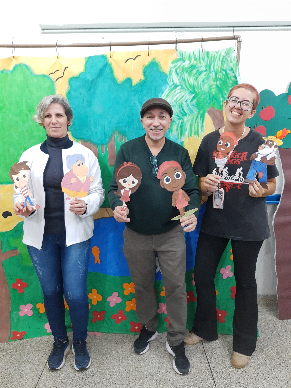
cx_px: 146
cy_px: 194
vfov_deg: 67.3
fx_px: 291
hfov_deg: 53.1
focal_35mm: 26
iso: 137
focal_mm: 4.75
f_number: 1.7
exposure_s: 1/25
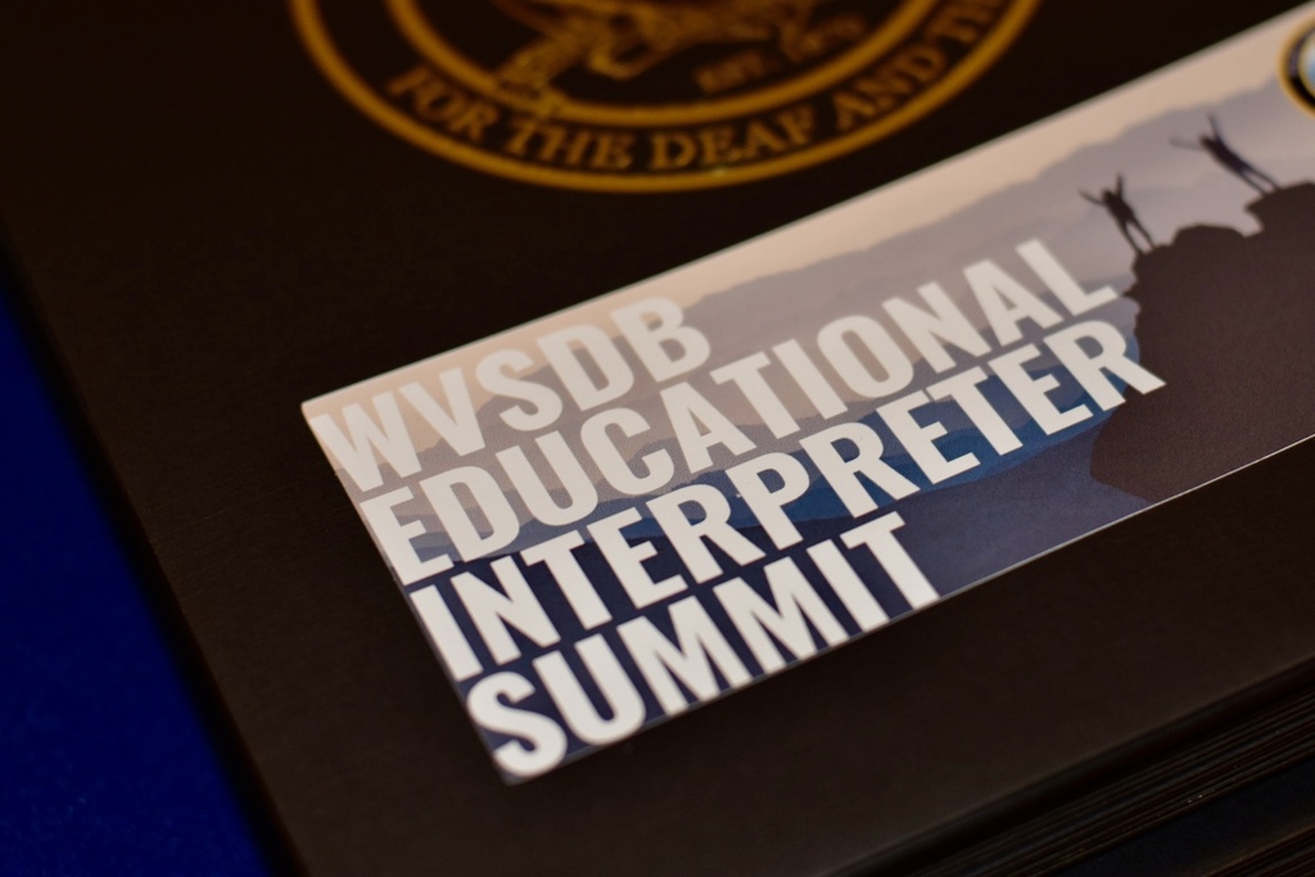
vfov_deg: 18.2
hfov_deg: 27.0
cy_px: 438
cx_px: 658
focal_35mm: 75
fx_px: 2740
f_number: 2.8
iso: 560
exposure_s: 1/60
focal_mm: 50
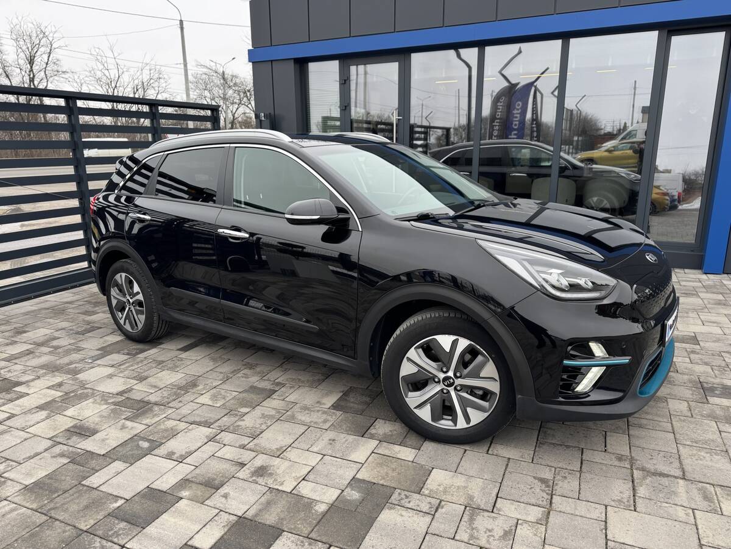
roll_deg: -0.4
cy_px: 274
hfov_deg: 71.6
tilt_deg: -13.9
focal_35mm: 24
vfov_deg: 56.8
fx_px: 507
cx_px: 366
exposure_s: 1/294
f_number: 1.78
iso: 80
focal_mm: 6.76
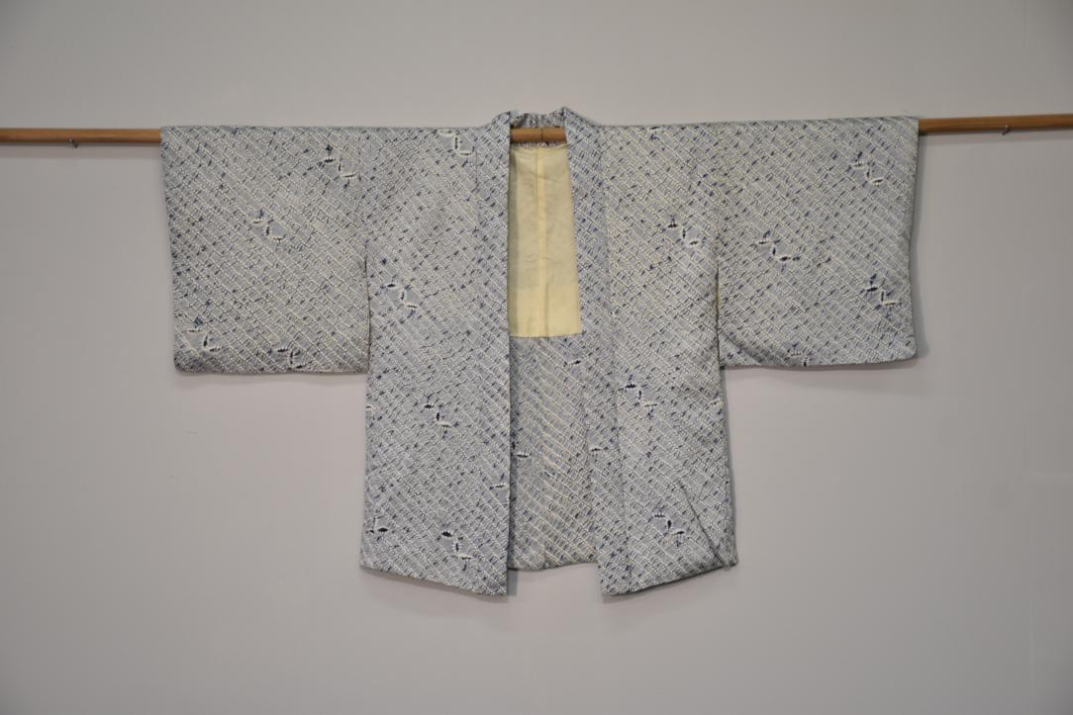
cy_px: 358
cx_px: 536
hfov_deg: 26.0
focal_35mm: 78
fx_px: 2325
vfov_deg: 17.5
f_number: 4.8
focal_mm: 52
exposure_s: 1/60
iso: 400
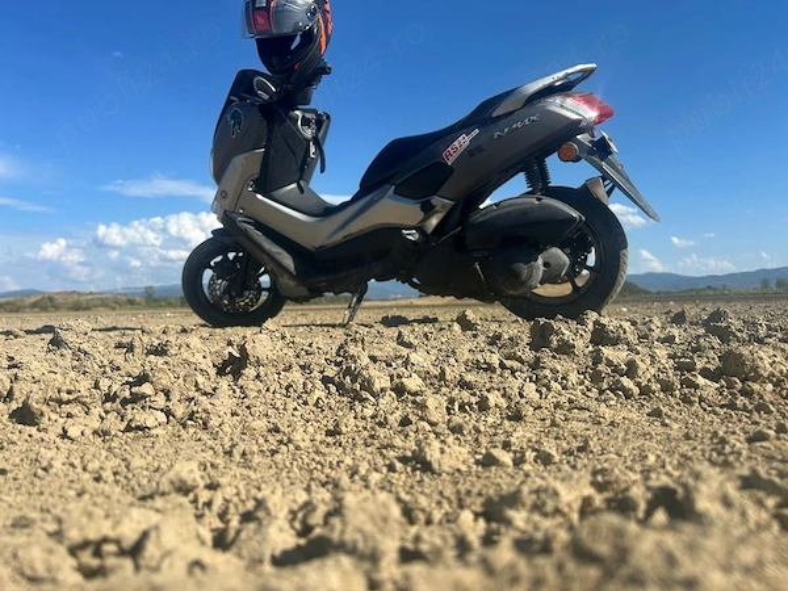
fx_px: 592
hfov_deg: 67.3
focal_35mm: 26
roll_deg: +2.5
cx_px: 394
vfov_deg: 53.1
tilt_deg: +0.3
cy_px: 296
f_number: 1.5
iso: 50
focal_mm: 5.7
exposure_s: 1/4274
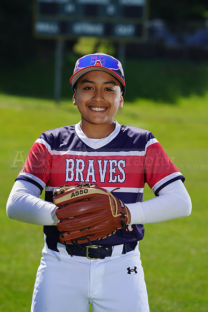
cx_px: 104
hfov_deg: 7.0
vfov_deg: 10.5
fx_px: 1698
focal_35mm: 196
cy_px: 156
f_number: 8
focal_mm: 196
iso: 100
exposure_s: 1/250
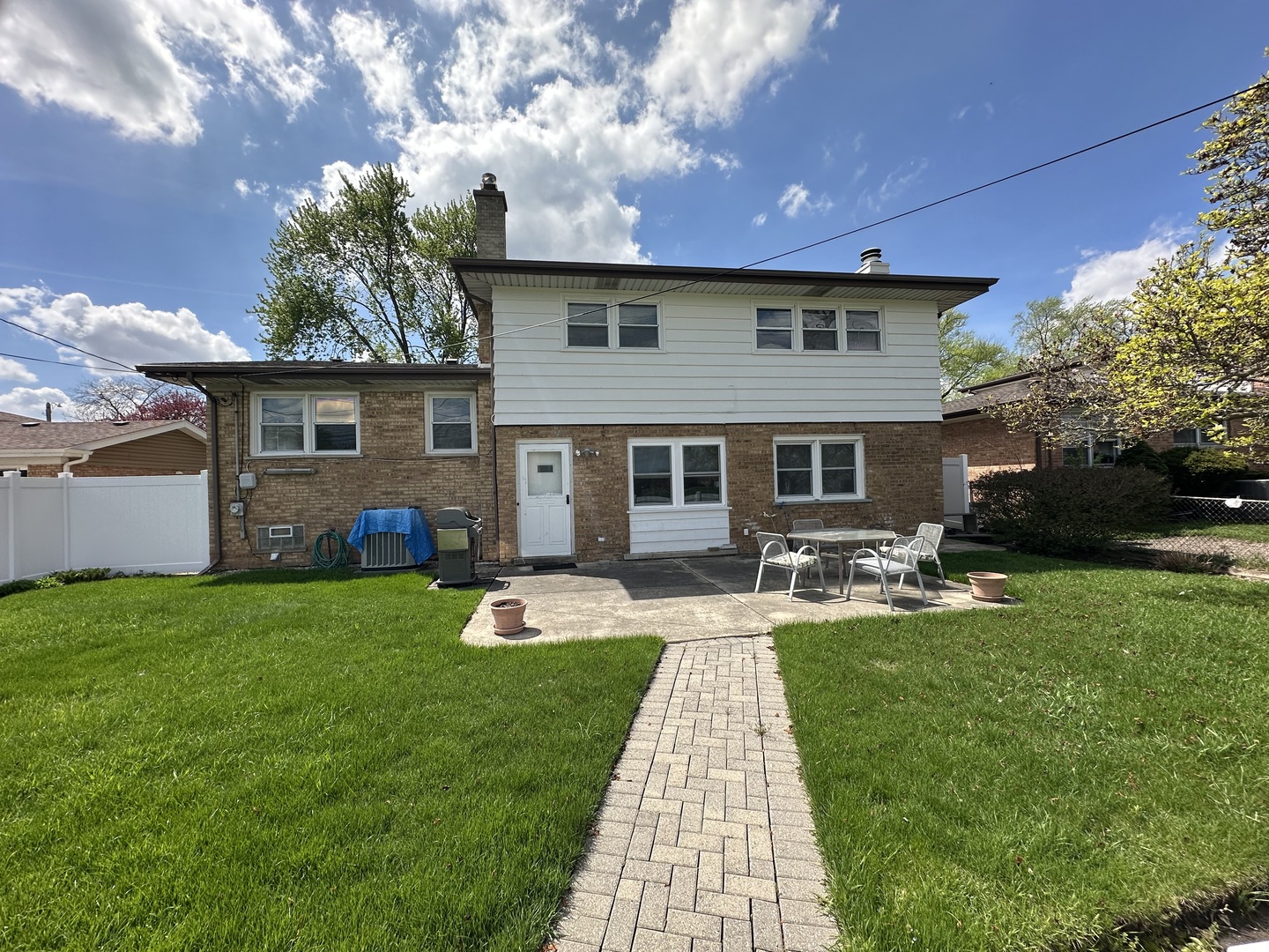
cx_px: 634
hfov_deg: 102.1
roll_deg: +2.0
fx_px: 513
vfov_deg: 85.7
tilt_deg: +1.4
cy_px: 476
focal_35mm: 14
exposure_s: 1/1366
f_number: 2.2
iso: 40
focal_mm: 2.22
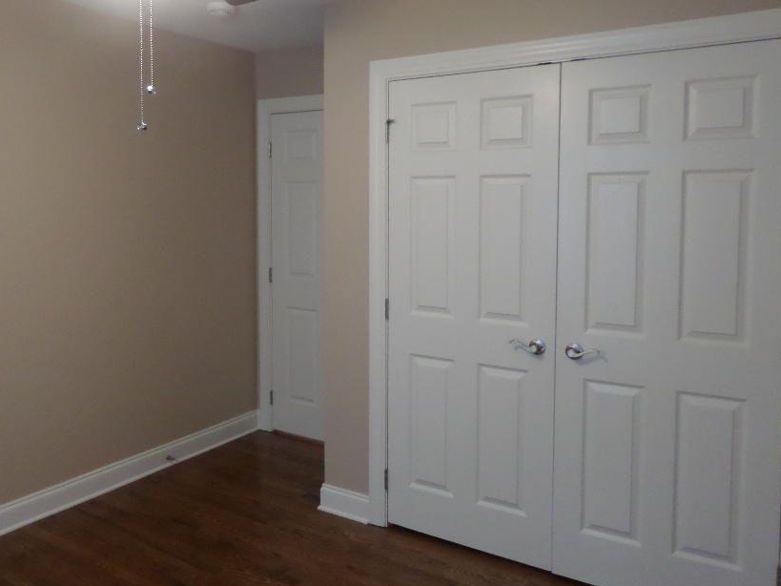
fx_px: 677
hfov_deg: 59.8
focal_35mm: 30
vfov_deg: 46.5
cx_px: 342
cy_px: 237
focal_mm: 4.3
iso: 320
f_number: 3.1
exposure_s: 1/20
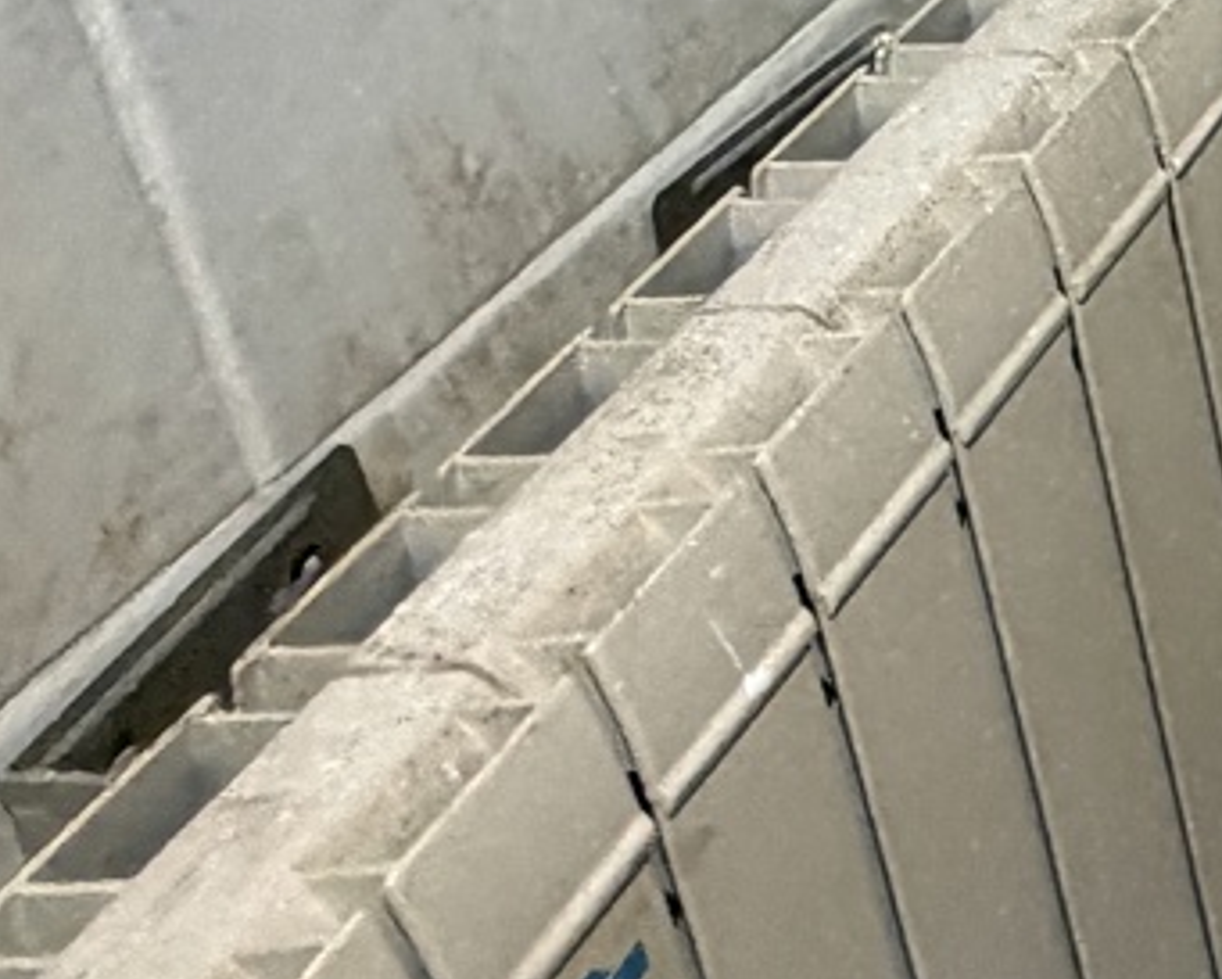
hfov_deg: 15.6
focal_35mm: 77
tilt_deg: -19.4
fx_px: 2786
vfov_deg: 17.6
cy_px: -552
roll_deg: +0.7
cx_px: 2799
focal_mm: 2.22
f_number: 2.2
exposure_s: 1/76
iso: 320
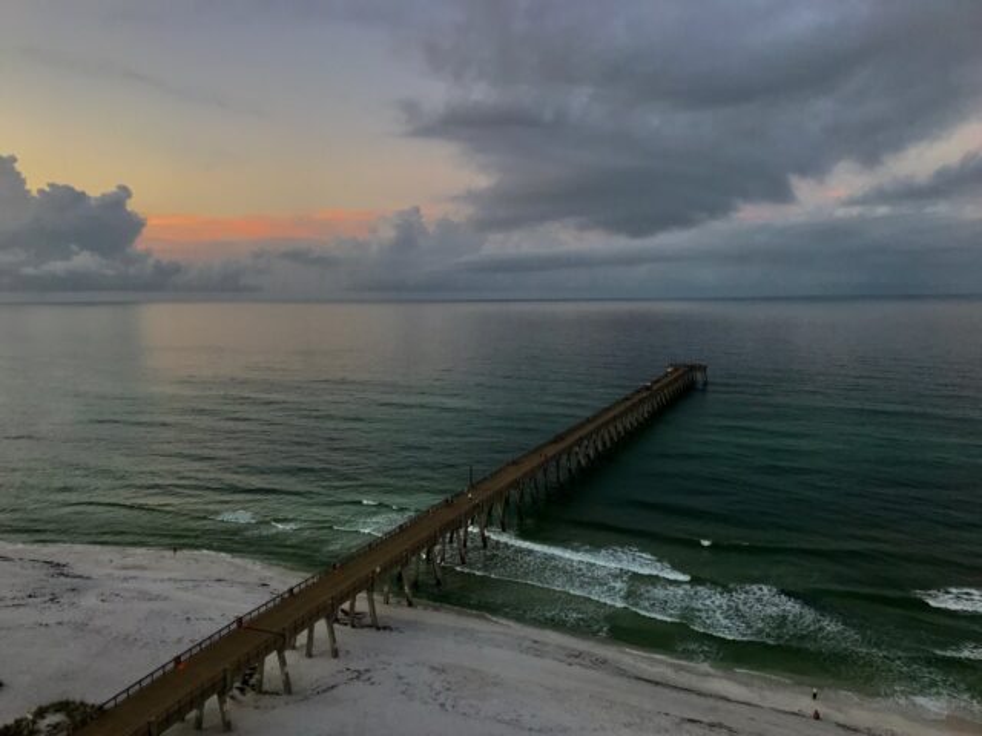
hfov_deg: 63.4
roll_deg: +0.3
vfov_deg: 49.7
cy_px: 368
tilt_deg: -7.3
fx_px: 794
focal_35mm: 28
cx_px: 491
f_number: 1.8
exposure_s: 1/120
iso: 40
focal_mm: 3.99
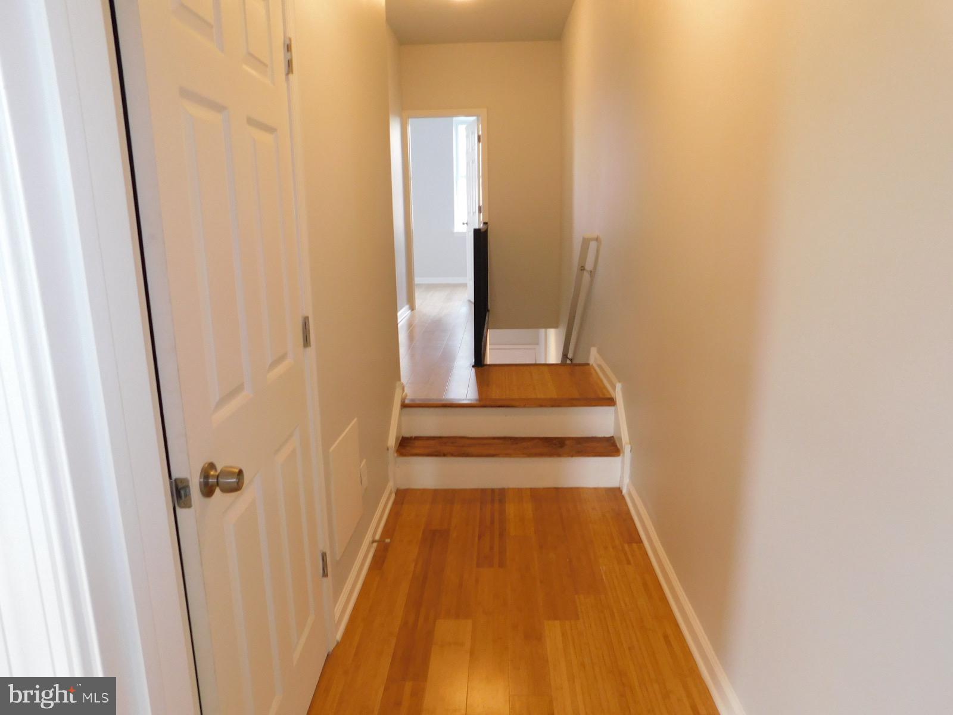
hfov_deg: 73.9
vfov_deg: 58.9
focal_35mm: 23
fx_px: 633
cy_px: 358
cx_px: 476
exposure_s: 1/30
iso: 200
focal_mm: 4
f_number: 3
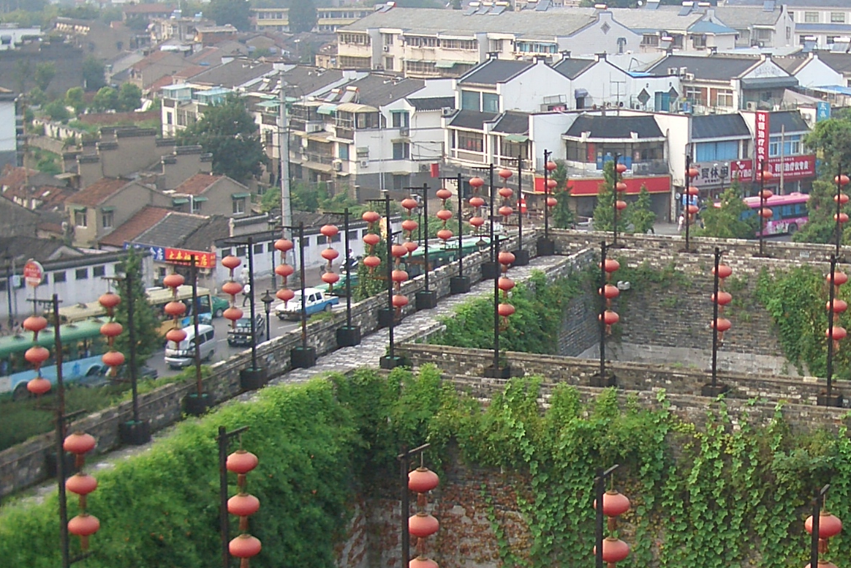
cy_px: 340
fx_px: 1773
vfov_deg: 18.2
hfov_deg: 26.7
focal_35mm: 75
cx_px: 618
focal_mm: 6.8
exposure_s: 1/125
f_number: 2.8
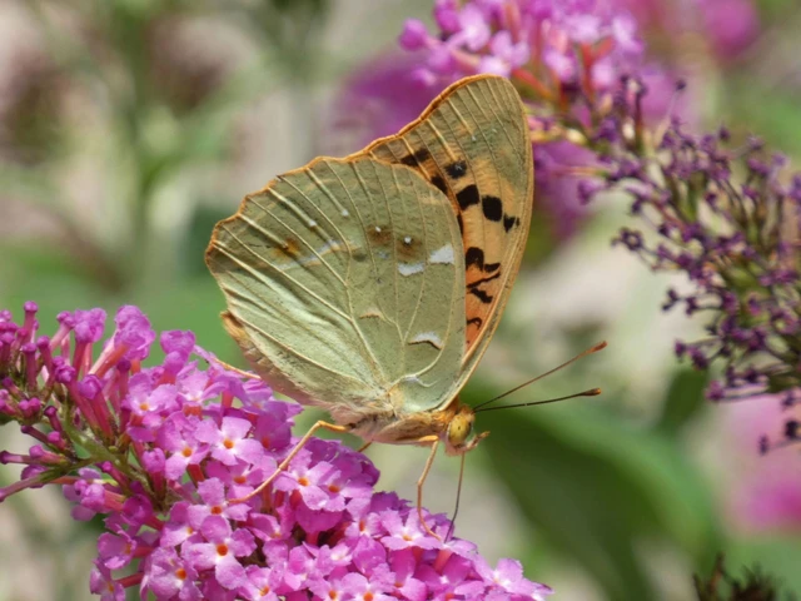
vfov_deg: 2.5
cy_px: 300
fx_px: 13884
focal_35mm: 600
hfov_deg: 3.3
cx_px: 400
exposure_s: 1/100
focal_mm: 107.6
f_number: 5.6
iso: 80
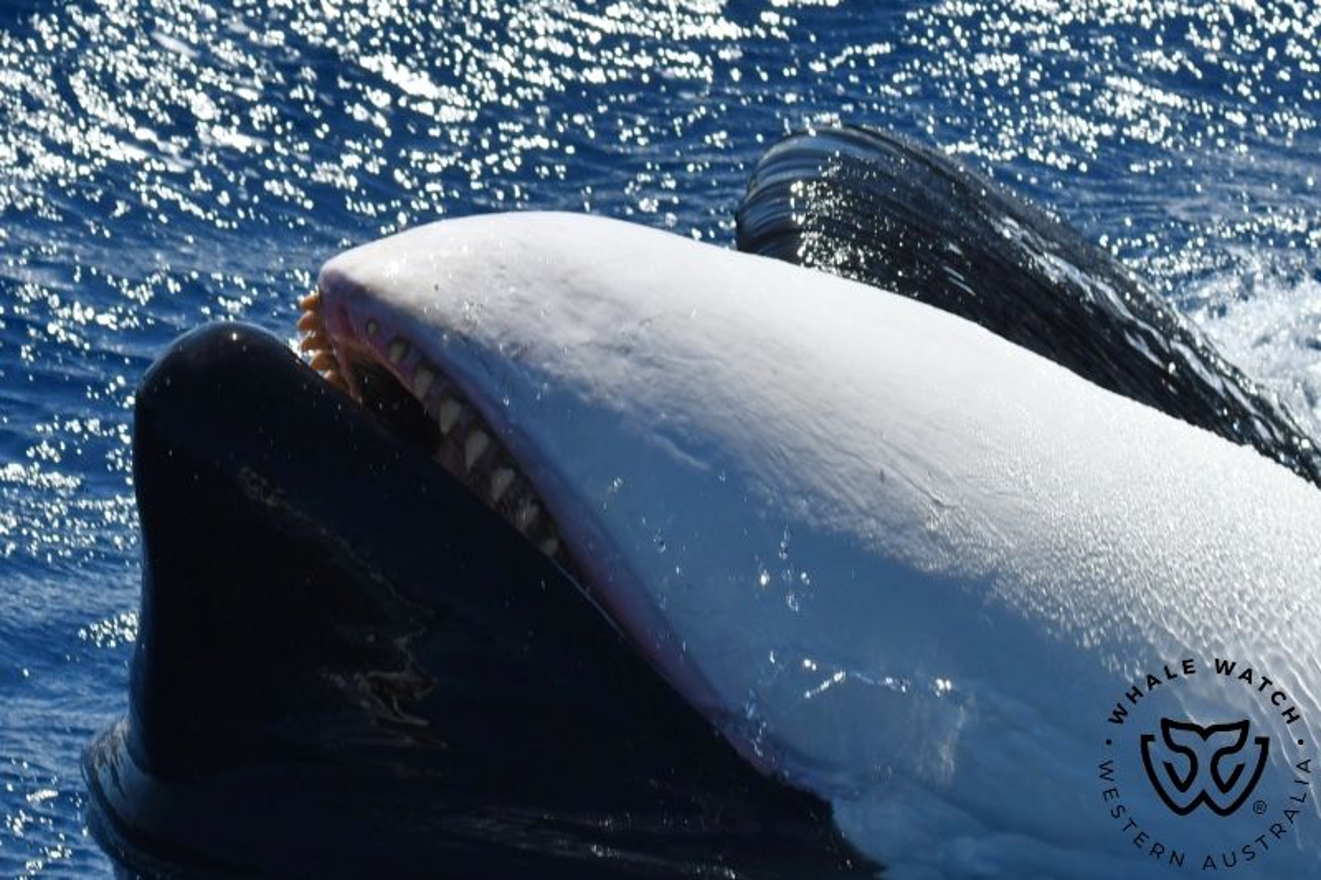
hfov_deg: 8.3
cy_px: 440
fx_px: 9061
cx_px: 660
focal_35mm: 247
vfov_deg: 5.6
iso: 220
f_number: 8
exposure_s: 1/2000
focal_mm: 165
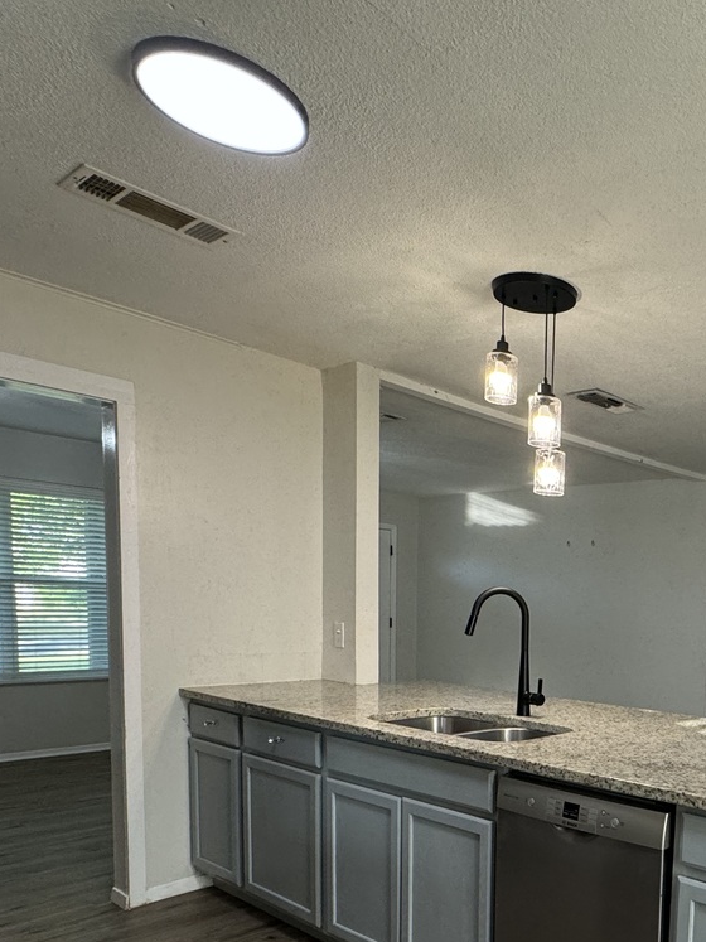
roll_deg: -2.4
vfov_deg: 62.7
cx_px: 691
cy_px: 671
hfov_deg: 44.4
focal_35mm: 27
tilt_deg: -6.0
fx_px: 734
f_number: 2.2
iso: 200
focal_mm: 2.22
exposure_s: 1/120
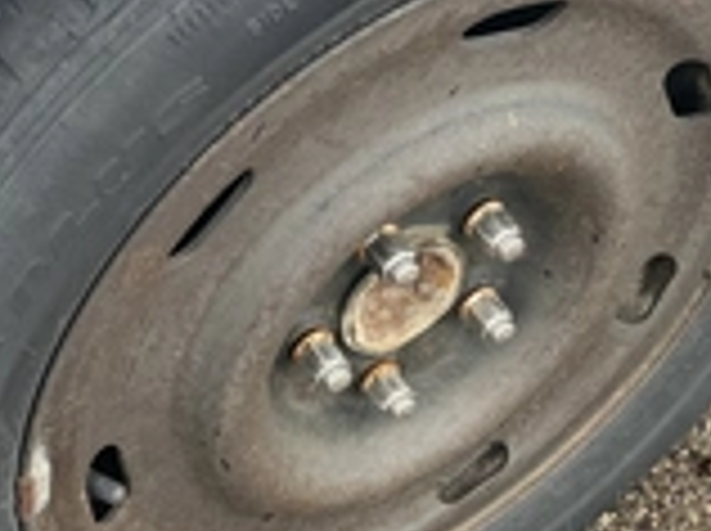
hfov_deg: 29.3
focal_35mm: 66
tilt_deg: -46.1
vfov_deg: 22.1
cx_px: 446
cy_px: 333
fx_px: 1354
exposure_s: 1/121
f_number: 1.6
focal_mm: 5.1
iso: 125
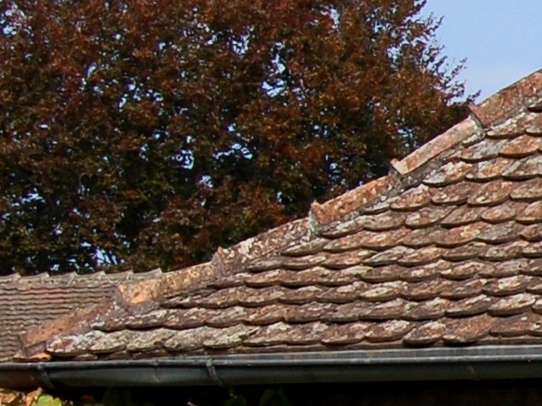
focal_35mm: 220
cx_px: 1214
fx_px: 3444
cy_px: 328
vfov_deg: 6.7
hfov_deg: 8.4
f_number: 9
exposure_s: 1/250
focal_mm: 30
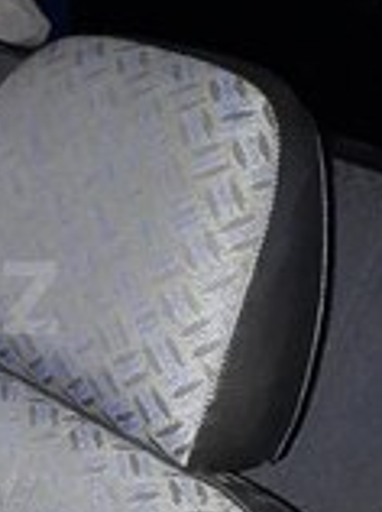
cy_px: 298
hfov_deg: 15.9
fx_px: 1254
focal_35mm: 85
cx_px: -191
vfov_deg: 23.0
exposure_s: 1/17
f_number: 1.9
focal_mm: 3.6
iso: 400
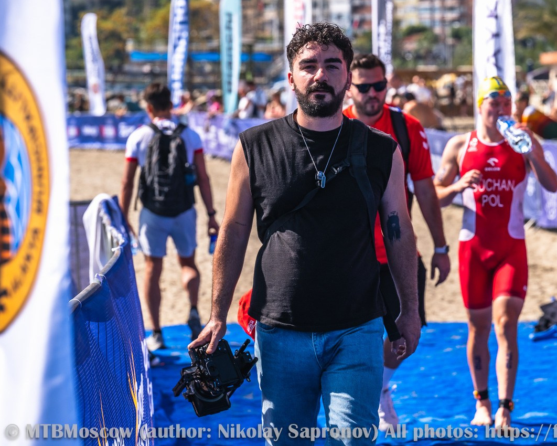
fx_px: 2704
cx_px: 335
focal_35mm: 164
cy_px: 223
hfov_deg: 11.8
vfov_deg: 9.4
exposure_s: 1/800
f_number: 7.1
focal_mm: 145
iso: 200
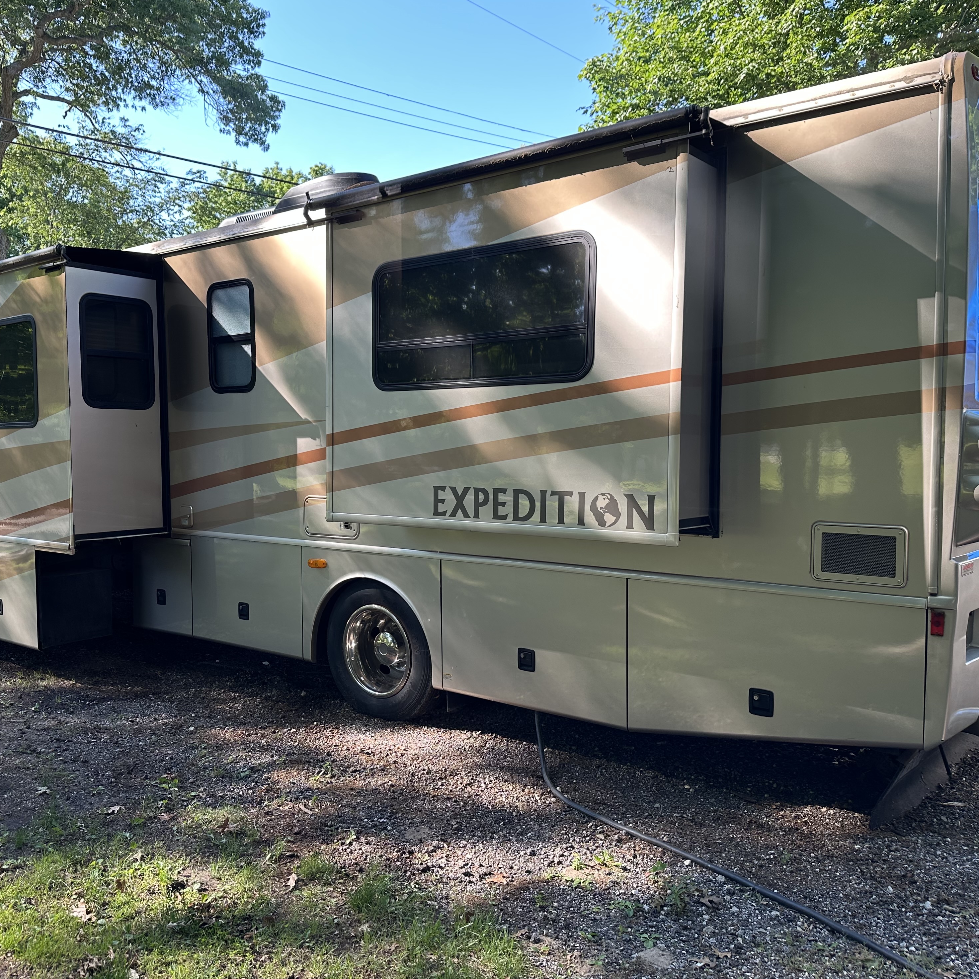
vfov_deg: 55.6
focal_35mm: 29
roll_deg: +0.7
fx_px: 928
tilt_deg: -3.4
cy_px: 493
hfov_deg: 55.5
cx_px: 442
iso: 80
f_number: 1.78
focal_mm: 6.86
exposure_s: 1/283
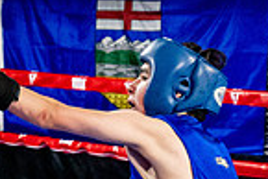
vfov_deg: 6.5
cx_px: 28
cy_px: 274
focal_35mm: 208
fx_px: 1550
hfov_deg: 9.8
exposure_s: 1/800
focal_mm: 35
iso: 5000
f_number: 2.8
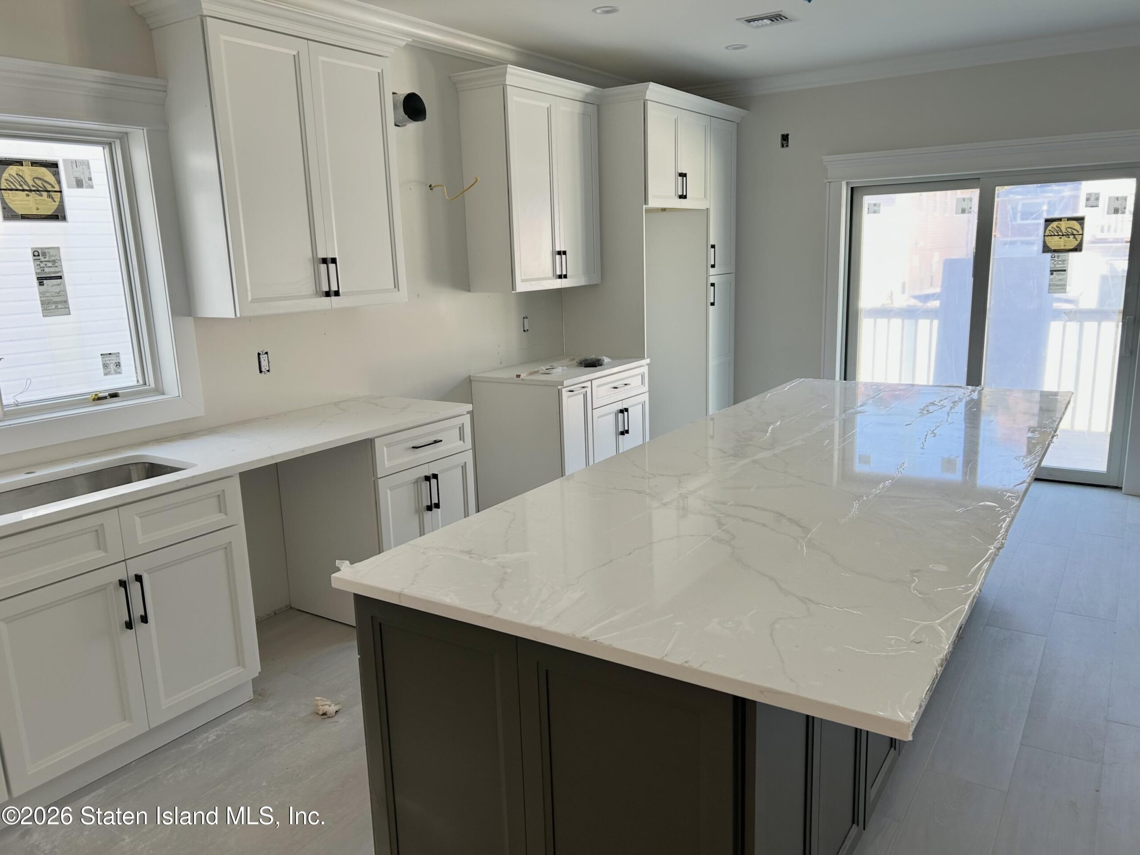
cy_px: 428
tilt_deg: -11.3
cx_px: 570
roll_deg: +2.2
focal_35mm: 26
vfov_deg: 53.1
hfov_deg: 67.3
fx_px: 856
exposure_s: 1/121
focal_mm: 5.7
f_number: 1.5
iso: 50
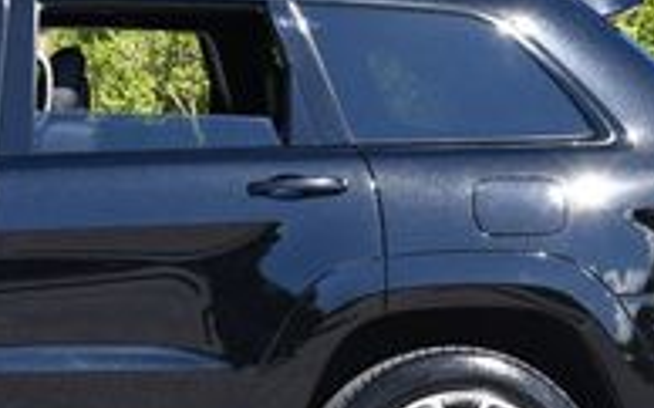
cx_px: -128
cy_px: 61
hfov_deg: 10.2
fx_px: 3598
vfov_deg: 6.5
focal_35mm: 202
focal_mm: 30
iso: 200
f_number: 7.1
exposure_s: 1/250
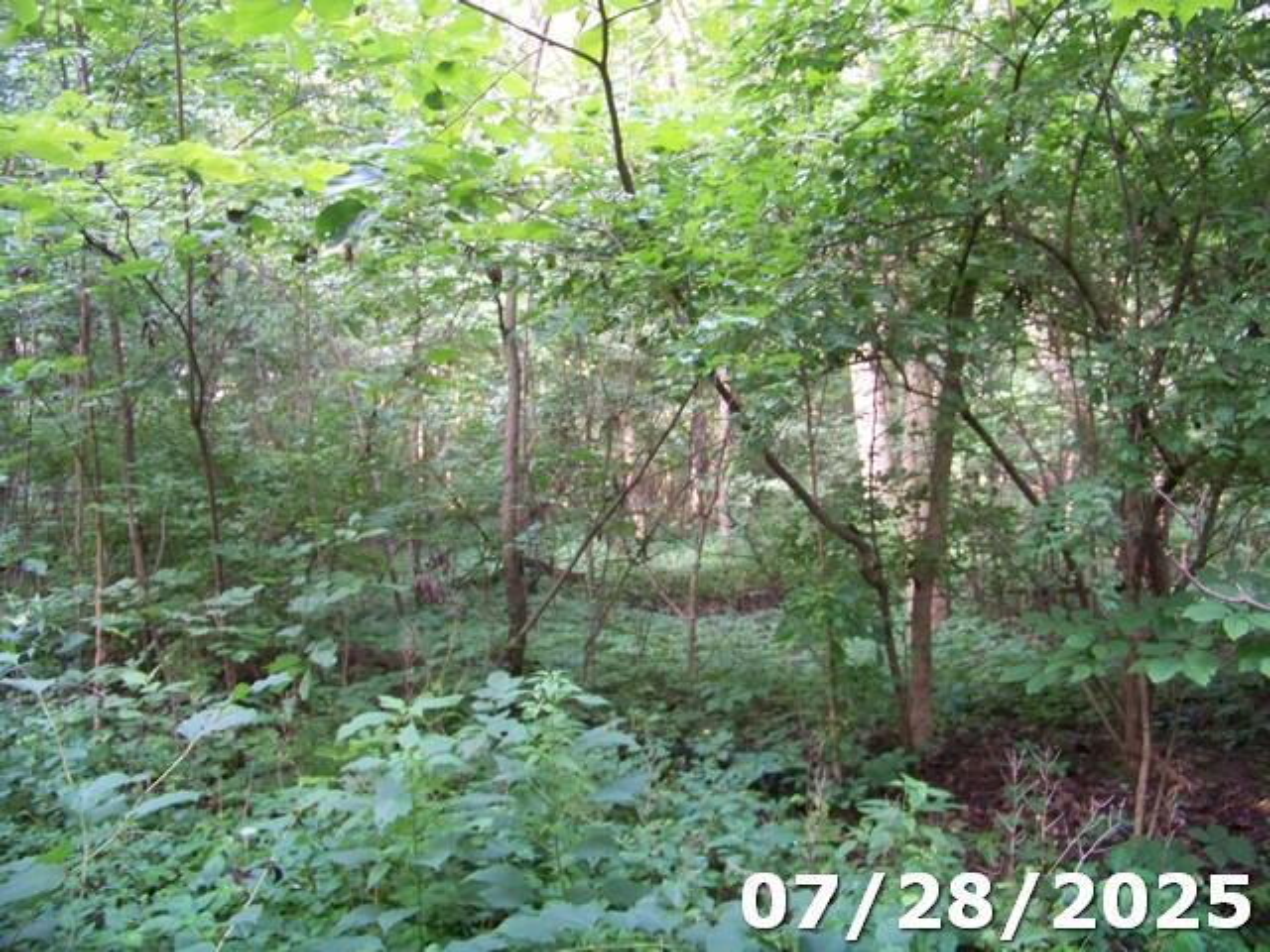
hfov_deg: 55.4
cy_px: 476
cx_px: 635
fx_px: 1211
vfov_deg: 42.9
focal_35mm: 33
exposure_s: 1/30
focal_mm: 5.85
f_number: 2.8
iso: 320
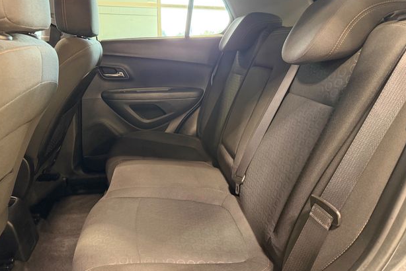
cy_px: 129
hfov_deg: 69.4
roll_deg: -1.4
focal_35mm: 26
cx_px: 204
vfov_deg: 49.6
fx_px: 293
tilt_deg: -15.7
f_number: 1.78
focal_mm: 6.76
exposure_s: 1/42
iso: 800
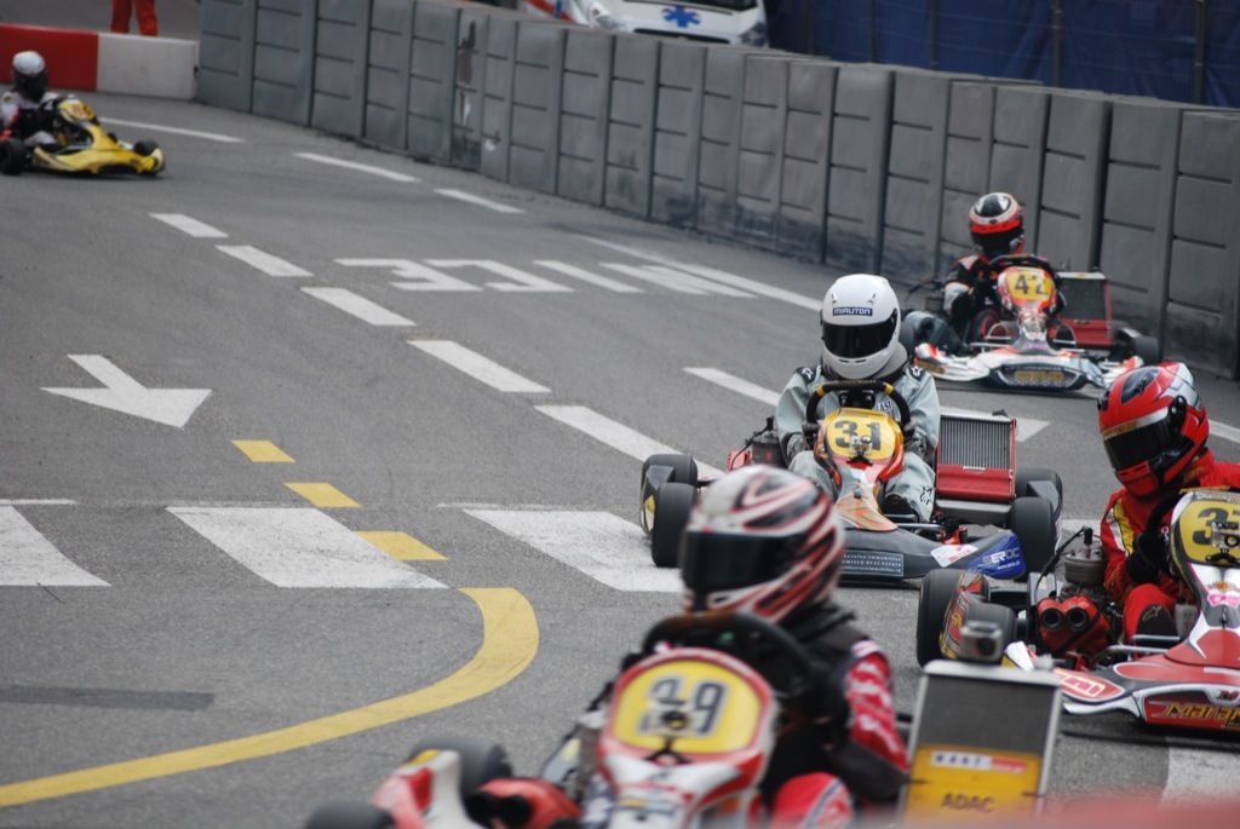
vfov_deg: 7.5
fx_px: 6309
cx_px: 620
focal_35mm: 183
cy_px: 414
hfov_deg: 11.2
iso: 200
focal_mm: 122
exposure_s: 1/200
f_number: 5
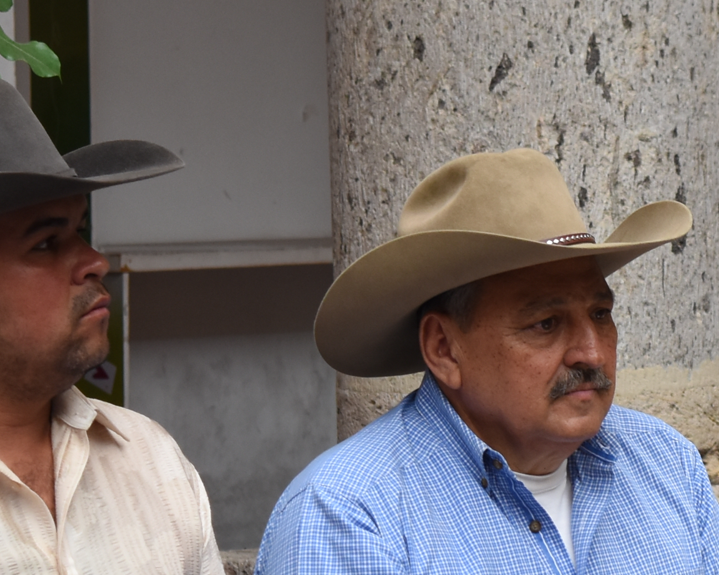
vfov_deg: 6.1
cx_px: 983
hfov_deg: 7.5
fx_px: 5405
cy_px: 566
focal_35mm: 254
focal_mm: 52
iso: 400
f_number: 5.6
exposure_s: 1/125
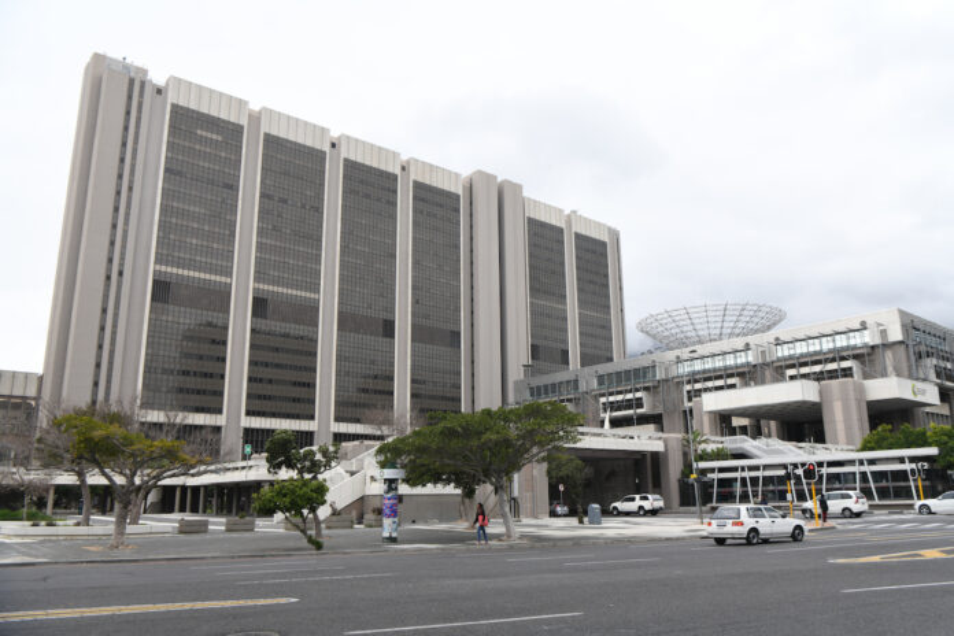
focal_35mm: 29
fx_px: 768
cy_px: 318
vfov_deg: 45.0
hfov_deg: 63.7
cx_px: 477
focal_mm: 29
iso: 250
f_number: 10
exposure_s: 1/125
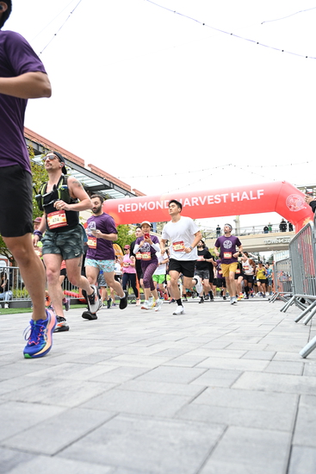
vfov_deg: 64.5
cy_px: 237
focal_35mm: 28
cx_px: 158
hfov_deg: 45.7
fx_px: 375
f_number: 4
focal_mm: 28.5
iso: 2000
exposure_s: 1/640
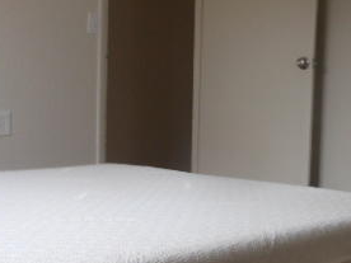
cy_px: 160
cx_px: 229
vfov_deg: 22.5
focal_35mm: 65
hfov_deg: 29.6
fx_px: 659
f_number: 3.7
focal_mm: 5
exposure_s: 1/30
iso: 125
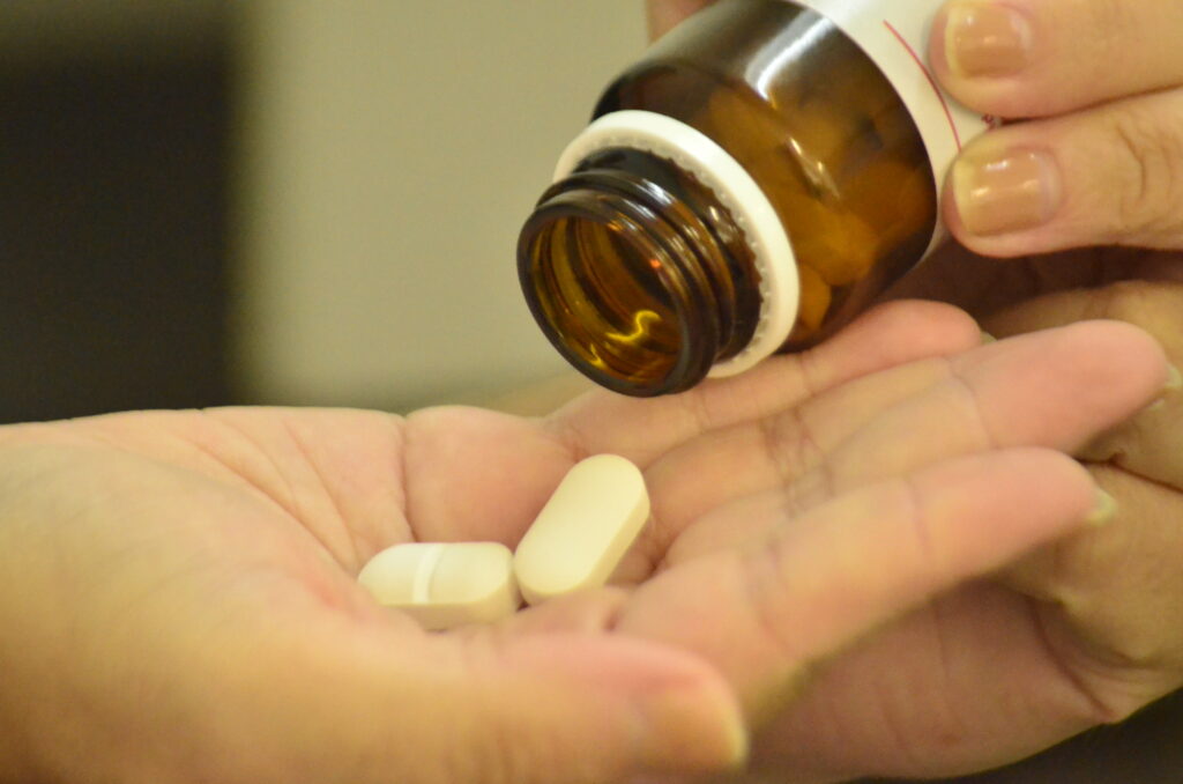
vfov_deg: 4.6
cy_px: 392
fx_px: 9837
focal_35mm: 300
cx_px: 592
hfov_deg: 6.9
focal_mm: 200
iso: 6400
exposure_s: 1/250
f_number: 5.6
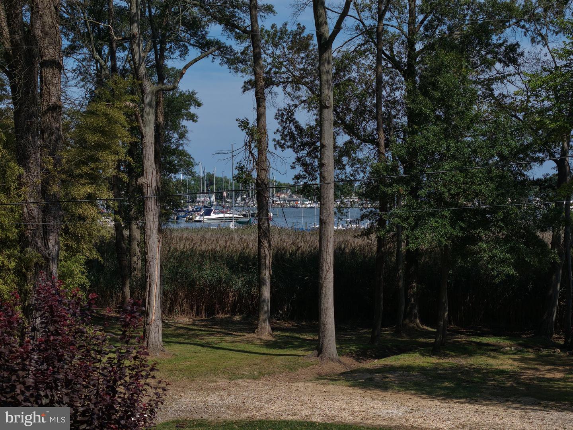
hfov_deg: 27.8
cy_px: 215
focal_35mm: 70
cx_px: 286
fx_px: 1159
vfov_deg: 21.0
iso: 160
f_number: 2.8
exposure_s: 1/5000
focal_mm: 19.35
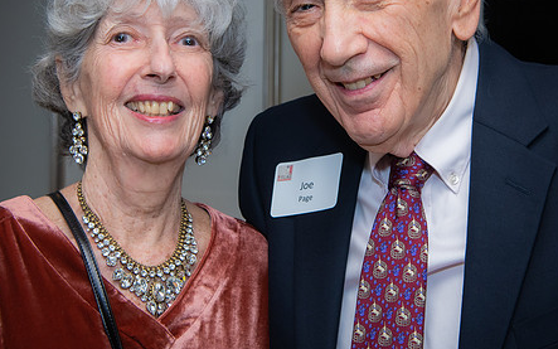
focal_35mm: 95
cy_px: 134
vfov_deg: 13.8
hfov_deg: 21.8
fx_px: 1445
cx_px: 359
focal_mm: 40
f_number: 7.1
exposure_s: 1/60
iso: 500
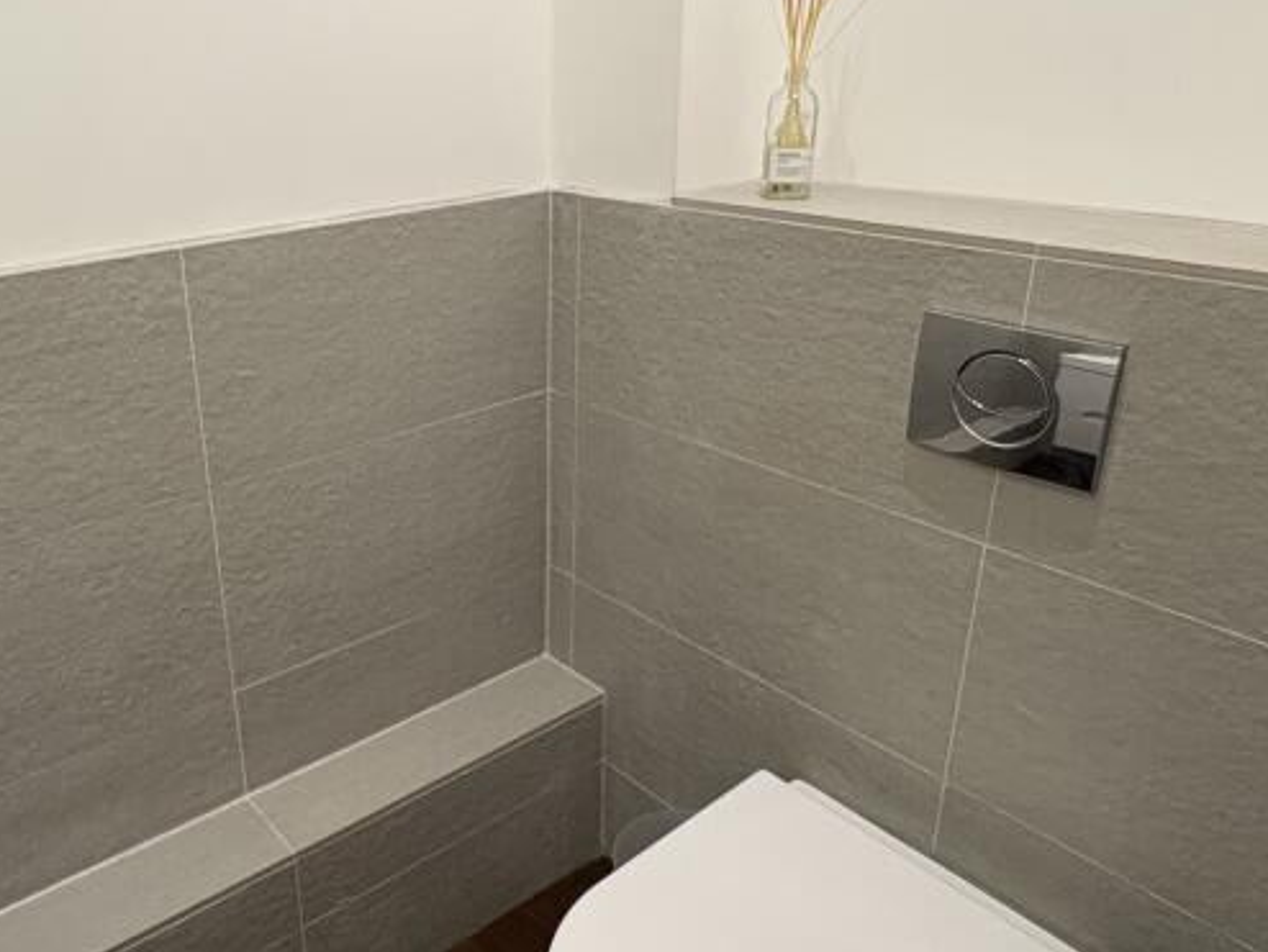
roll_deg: +3.0
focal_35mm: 29
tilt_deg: -19.8
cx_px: 411
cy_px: 423
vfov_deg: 48.2
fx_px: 1063
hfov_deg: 60.0
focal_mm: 2.22
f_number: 2.2
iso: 320
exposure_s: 1/50
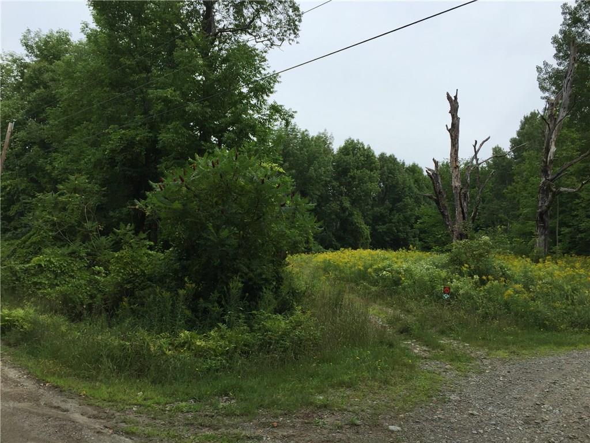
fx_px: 494
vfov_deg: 48.2
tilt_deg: +5.7
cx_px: 295
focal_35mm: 29
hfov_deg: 61.7
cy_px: 222
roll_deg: -4.5
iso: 32
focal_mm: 4.15
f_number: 2.2
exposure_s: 1/1883
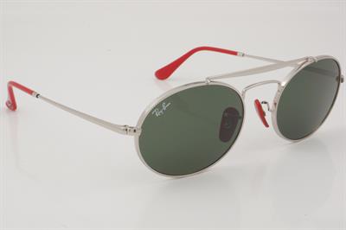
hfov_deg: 27.0
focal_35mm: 75
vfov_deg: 18.2
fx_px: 720
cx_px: 173
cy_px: 115
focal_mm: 50
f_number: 32
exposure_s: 1/3
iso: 100
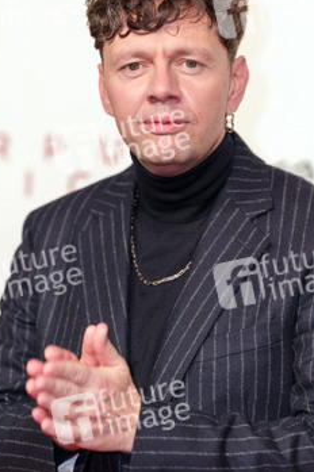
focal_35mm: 187
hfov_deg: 7.3
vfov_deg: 11.0
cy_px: 210
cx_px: 160
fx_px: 2451
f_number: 3.2
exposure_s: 1/200
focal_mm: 163
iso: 320
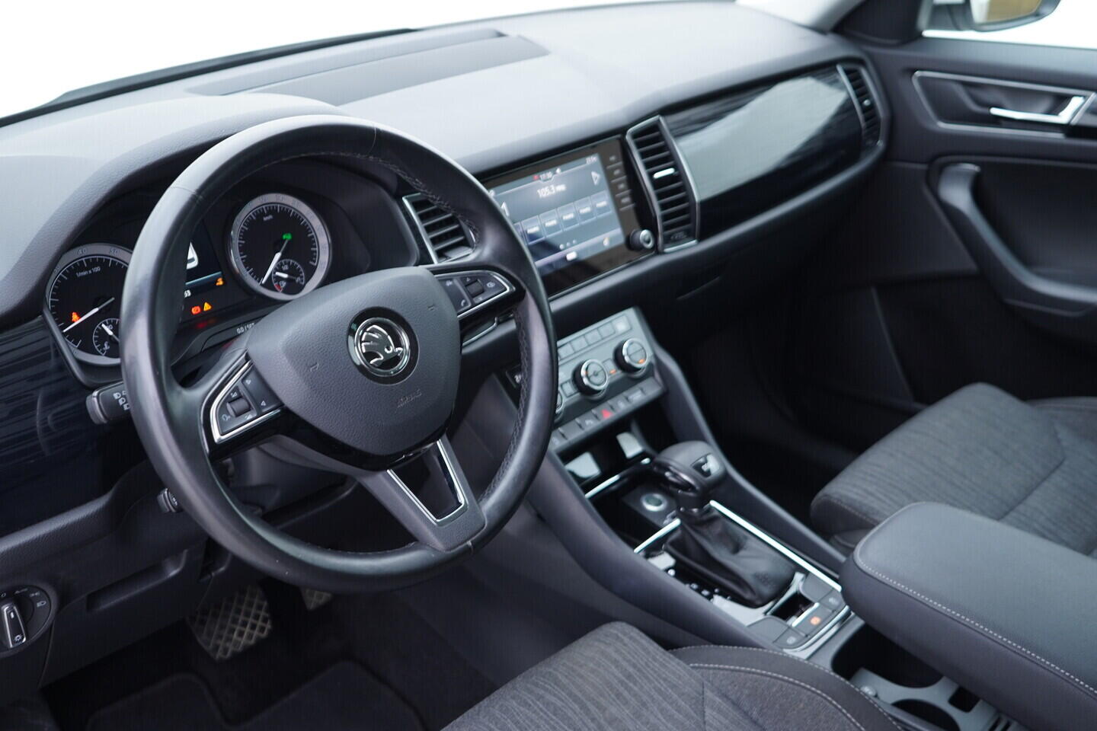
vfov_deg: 36.9
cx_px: 548
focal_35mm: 36
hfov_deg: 53.1
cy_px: 366
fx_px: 1097
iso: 250
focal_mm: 24
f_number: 2.8
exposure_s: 1/40
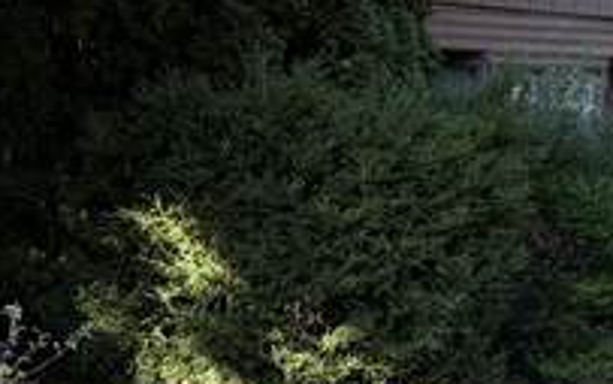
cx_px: 94
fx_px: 2908
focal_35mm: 174
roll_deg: -0.4
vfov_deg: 7.5
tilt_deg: -3.5
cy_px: 330
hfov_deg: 12.0
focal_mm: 5.96
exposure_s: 1/363
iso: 50
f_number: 1.6
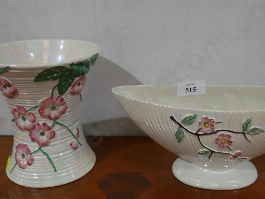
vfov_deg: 34.4
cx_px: 152
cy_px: 94
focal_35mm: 42
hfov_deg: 44.7
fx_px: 322
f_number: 3.6
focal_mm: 15
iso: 320
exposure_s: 1/60
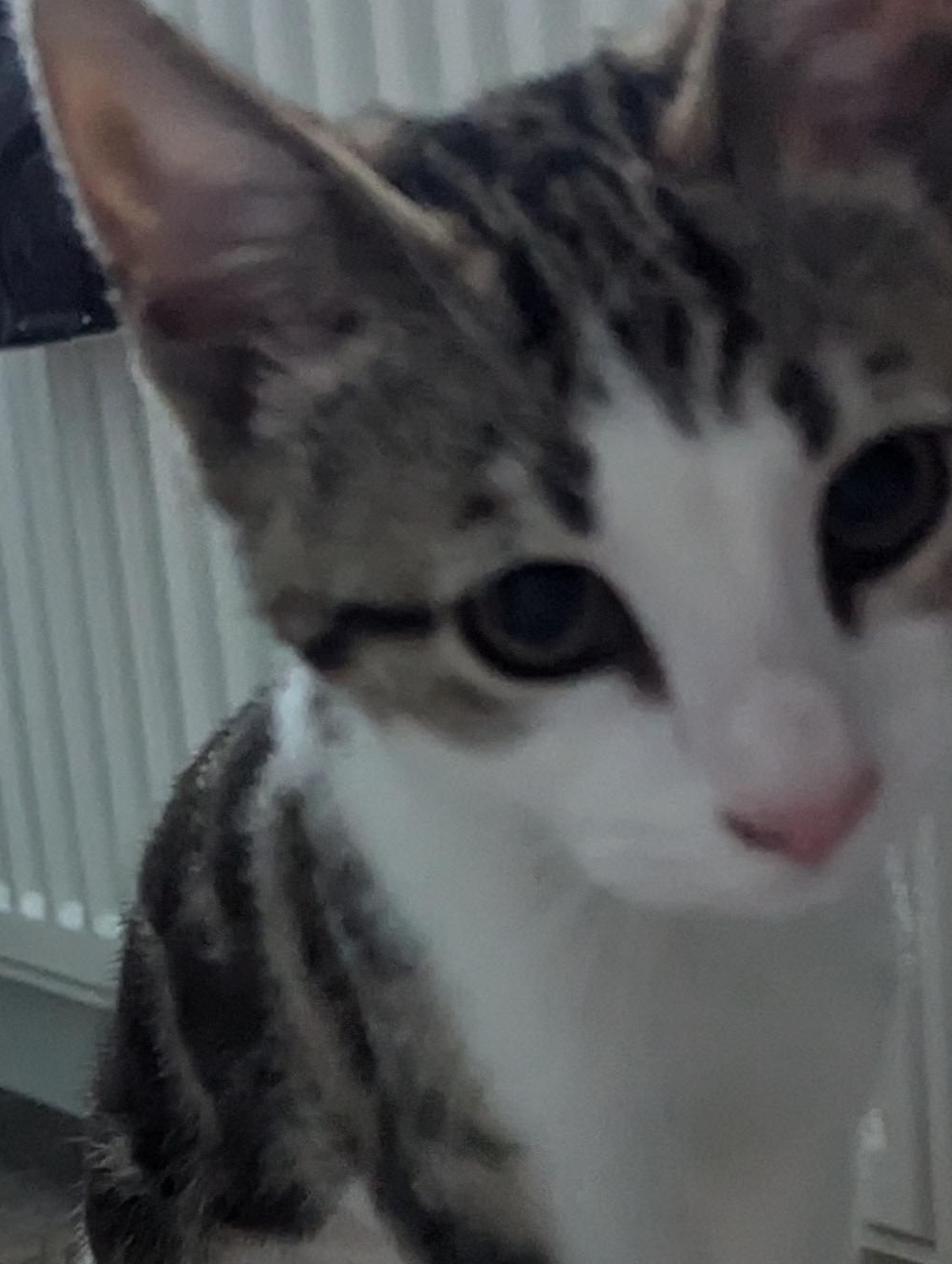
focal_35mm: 73
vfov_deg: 26.1
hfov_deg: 19.8
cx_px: 73
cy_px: 1017
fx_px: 2670
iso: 524
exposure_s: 1/114
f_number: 1.85
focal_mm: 6.81
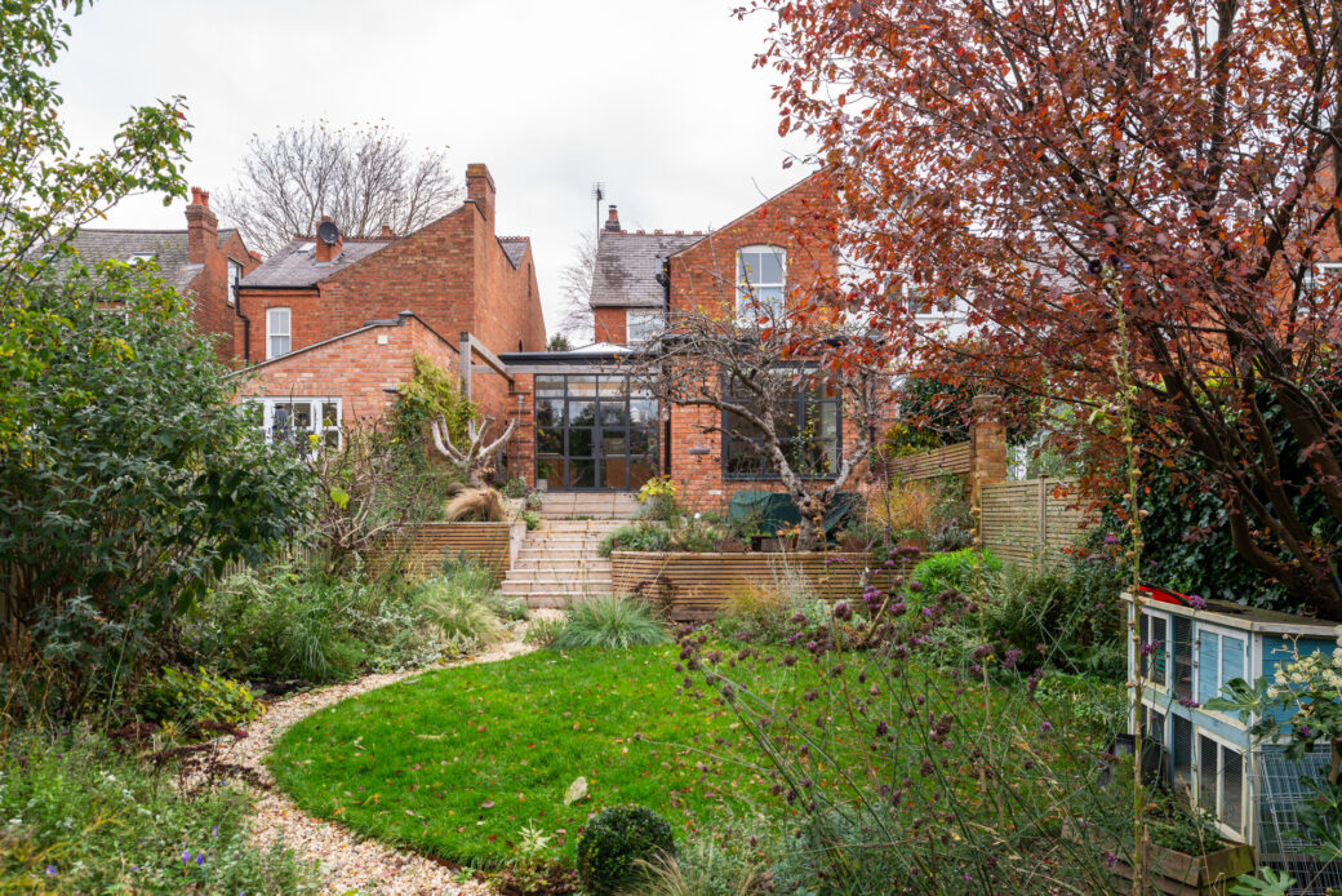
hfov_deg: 73.7
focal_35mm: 24
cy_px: 448
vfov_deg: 53.2
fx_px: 895
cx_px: 671
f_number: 8
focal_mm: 24
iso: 250
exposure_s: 1/25
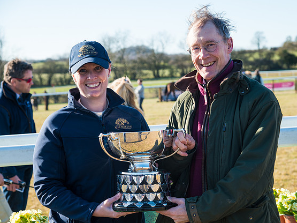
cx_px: 167
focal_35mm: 82
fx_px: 703
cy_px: 120
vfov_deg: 18.0
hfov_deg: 23.8
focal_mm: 70
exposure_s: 1/250
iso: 125
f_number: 5
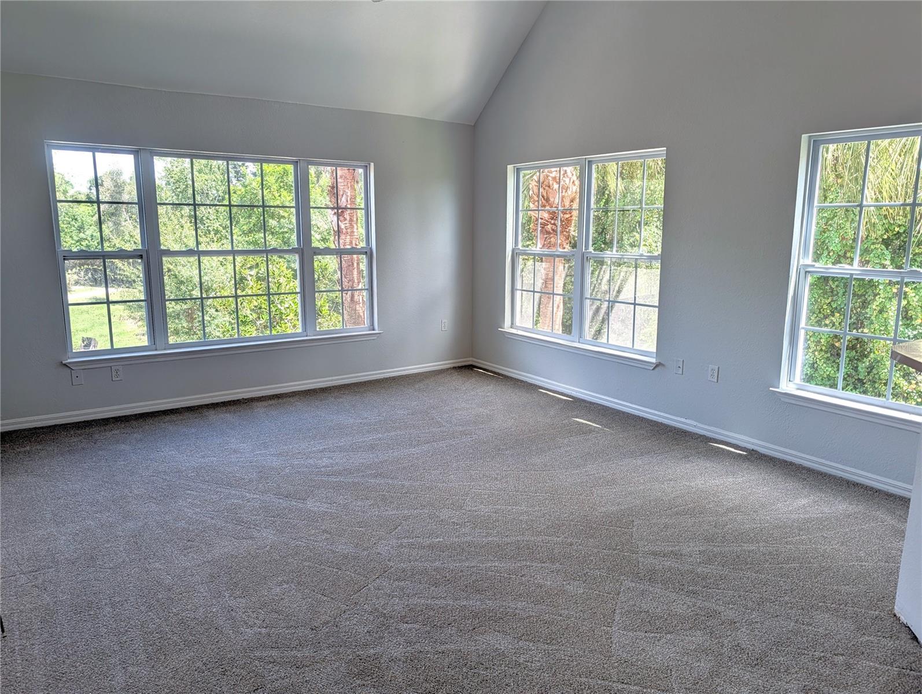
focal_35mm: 24
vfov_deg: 56.9
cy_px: 347
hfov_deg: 71.5
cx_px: 461
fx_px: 640
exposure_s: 1/114
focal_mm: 6.9
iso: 18
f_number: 1.68
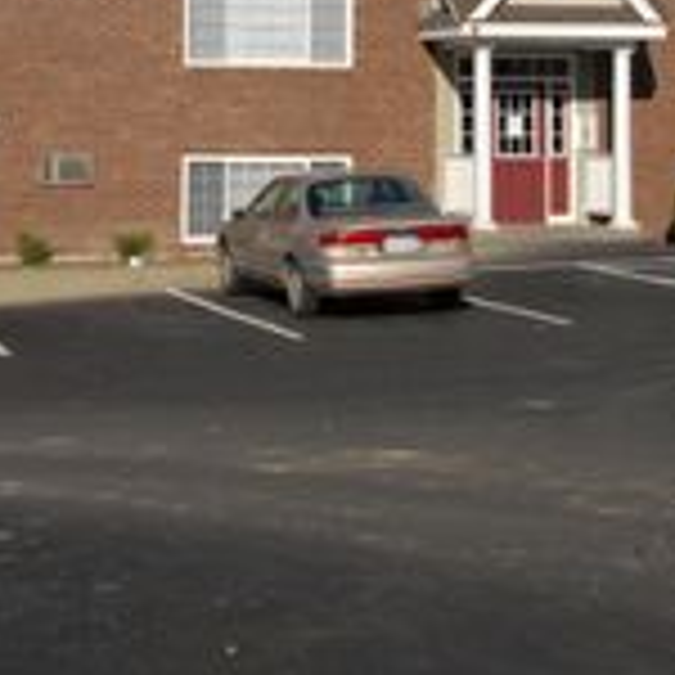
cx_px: 392
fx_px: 2250
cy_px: -38
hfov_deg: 17.1
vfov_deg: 16.6
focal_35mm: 102
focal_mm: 24
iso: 400
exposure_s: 1/500
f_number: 11
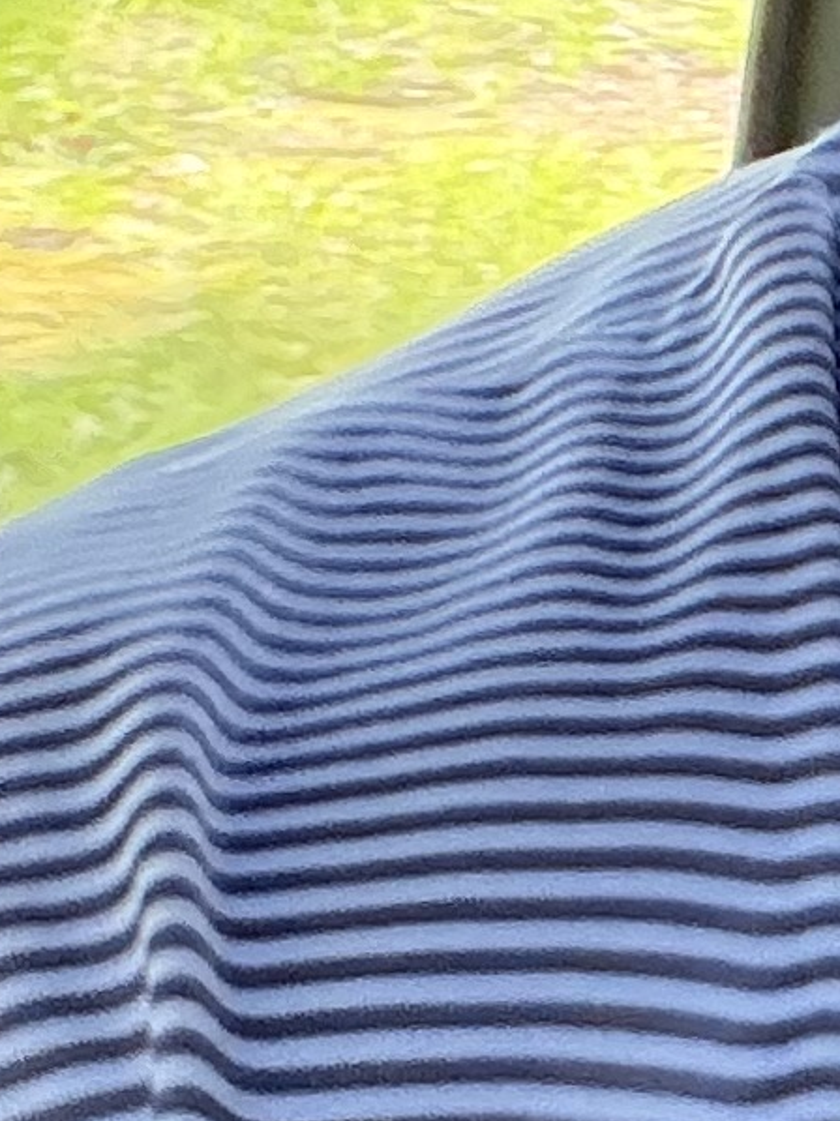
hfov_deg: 8.7
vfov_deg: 11.2
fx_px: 5019
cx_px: 2023
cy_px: -1323
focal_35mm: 155
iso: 125
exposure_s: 1/60
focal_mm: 2.71
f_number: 1.9
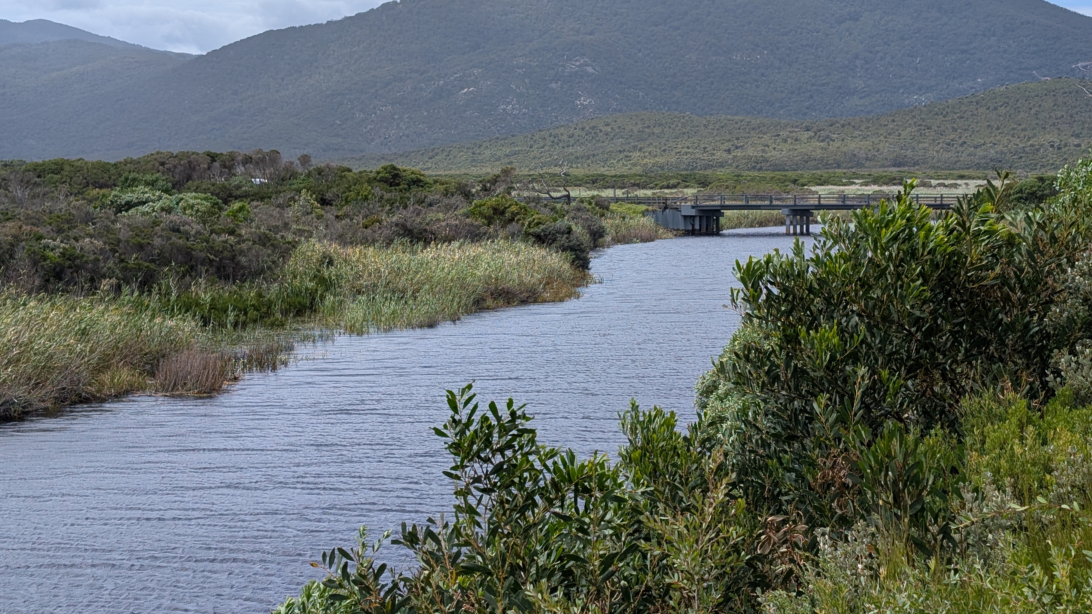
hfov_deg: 36.6
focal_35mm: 57
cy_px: 274
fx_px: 1650
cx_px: 558
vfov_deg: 21.1
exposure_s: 1/1835
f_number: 1.68
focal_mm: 6.9
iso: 22
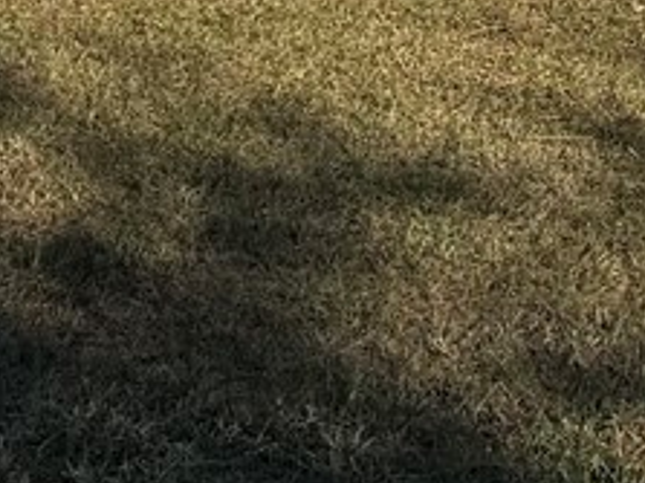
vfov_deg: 7.5
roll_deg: -0.8
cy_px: -1009
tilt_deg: +5.6
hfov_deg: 11.0
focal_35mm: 172
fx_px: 3203
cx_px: 1001
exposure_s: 1/3096
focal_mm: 6.76
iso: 80
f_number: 1.78
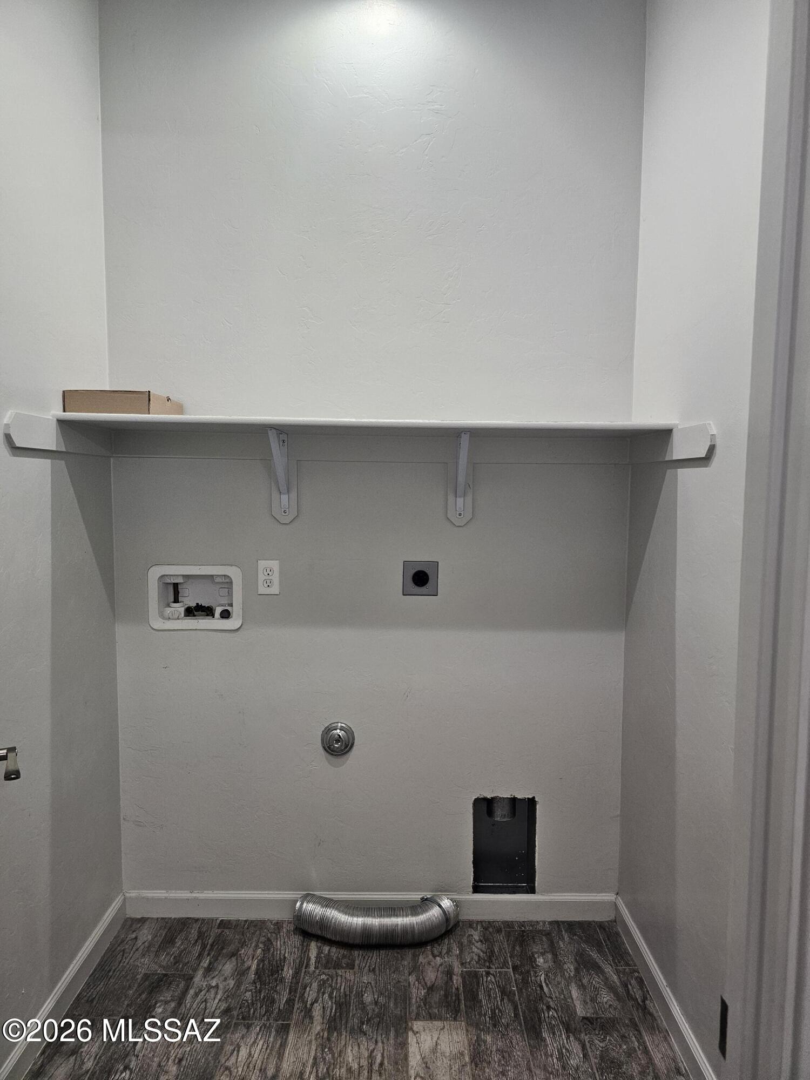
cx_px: 405
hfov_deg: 58.9
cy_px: 540
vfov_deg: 73.9
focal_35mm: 23
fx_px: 718
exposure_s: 1/120
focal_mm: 6.3
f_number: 1.7
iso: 250
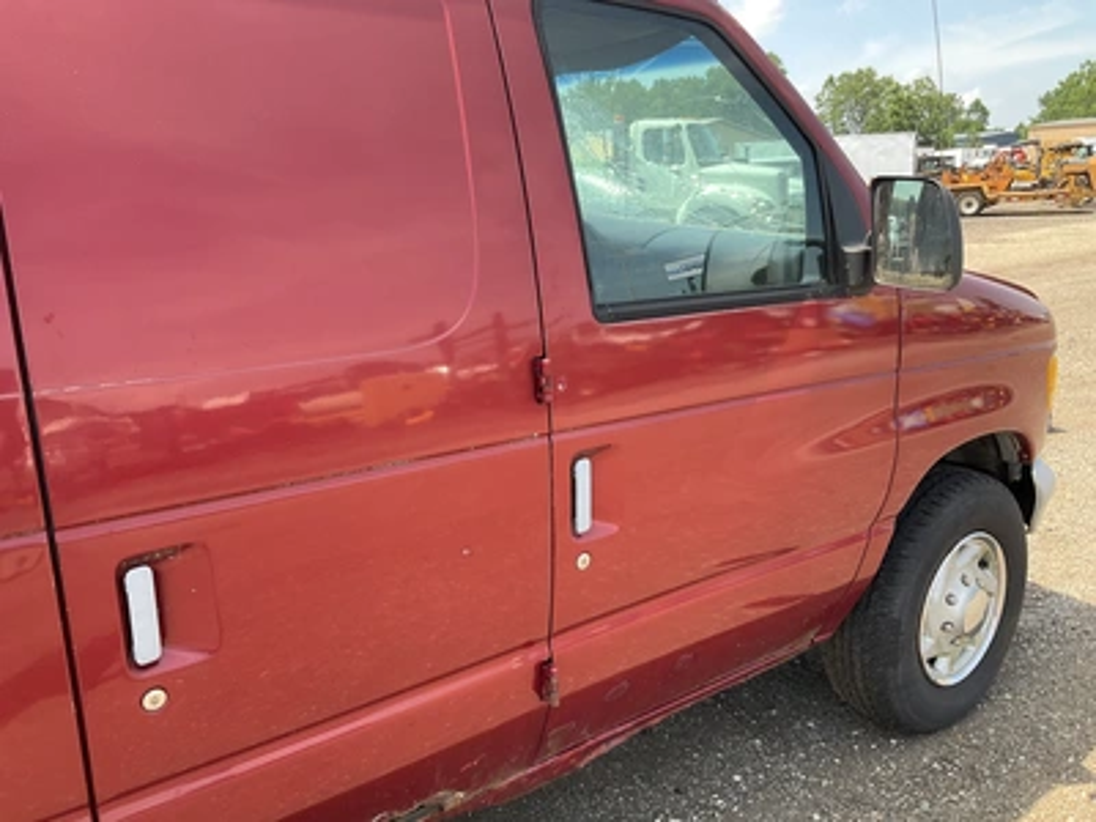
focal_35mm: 29
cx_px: 548
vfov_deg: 48.2
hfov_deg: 61.7
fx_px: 918
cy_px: 411
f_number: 1.8
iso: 20
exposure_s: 1/234
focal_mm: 3
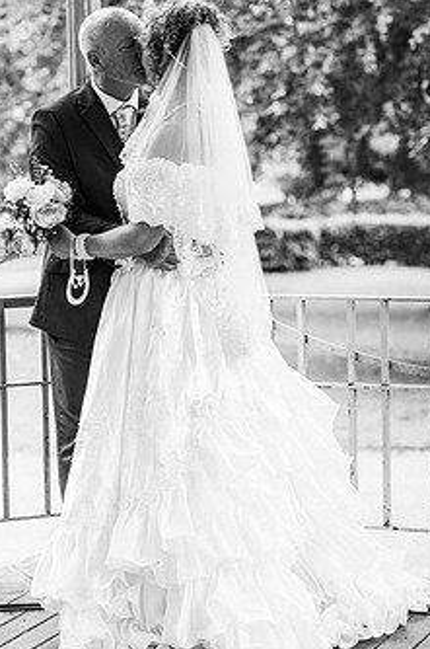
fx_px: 2067
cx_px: 153
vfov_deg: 17.8
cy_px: 281
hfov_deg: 11.9
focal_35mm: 115
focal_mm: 85
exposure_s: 1/500
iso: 100
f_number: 3.5
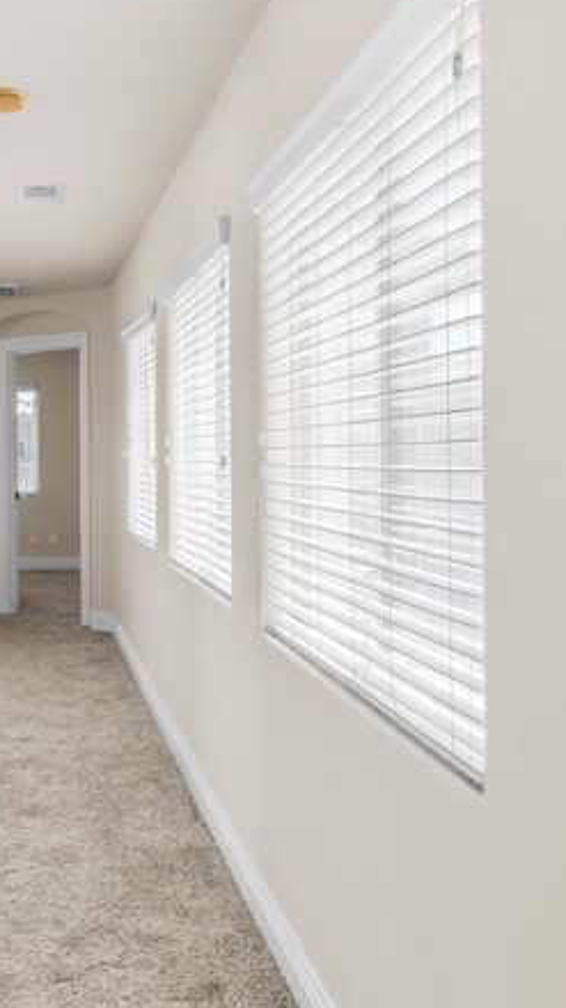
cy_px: 447
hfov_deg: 25.8
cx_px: 9
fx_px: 1176
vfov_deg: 46.3
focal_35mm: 44
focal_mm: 17
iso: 400
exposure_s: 1/30
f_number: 8
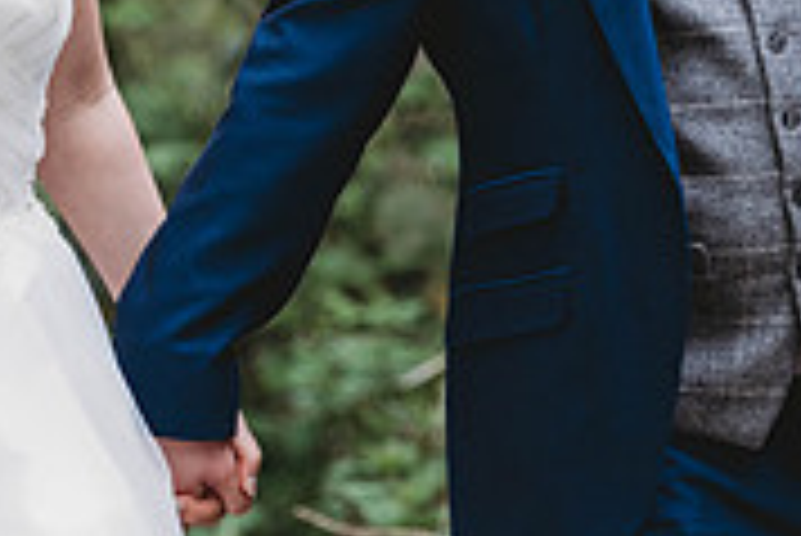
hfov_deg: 4.7
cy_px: -16
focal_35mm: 439
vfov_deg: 3.1
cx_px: 342
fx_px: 9775
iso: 200
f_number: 2.8
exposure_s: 1/800
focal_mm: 135
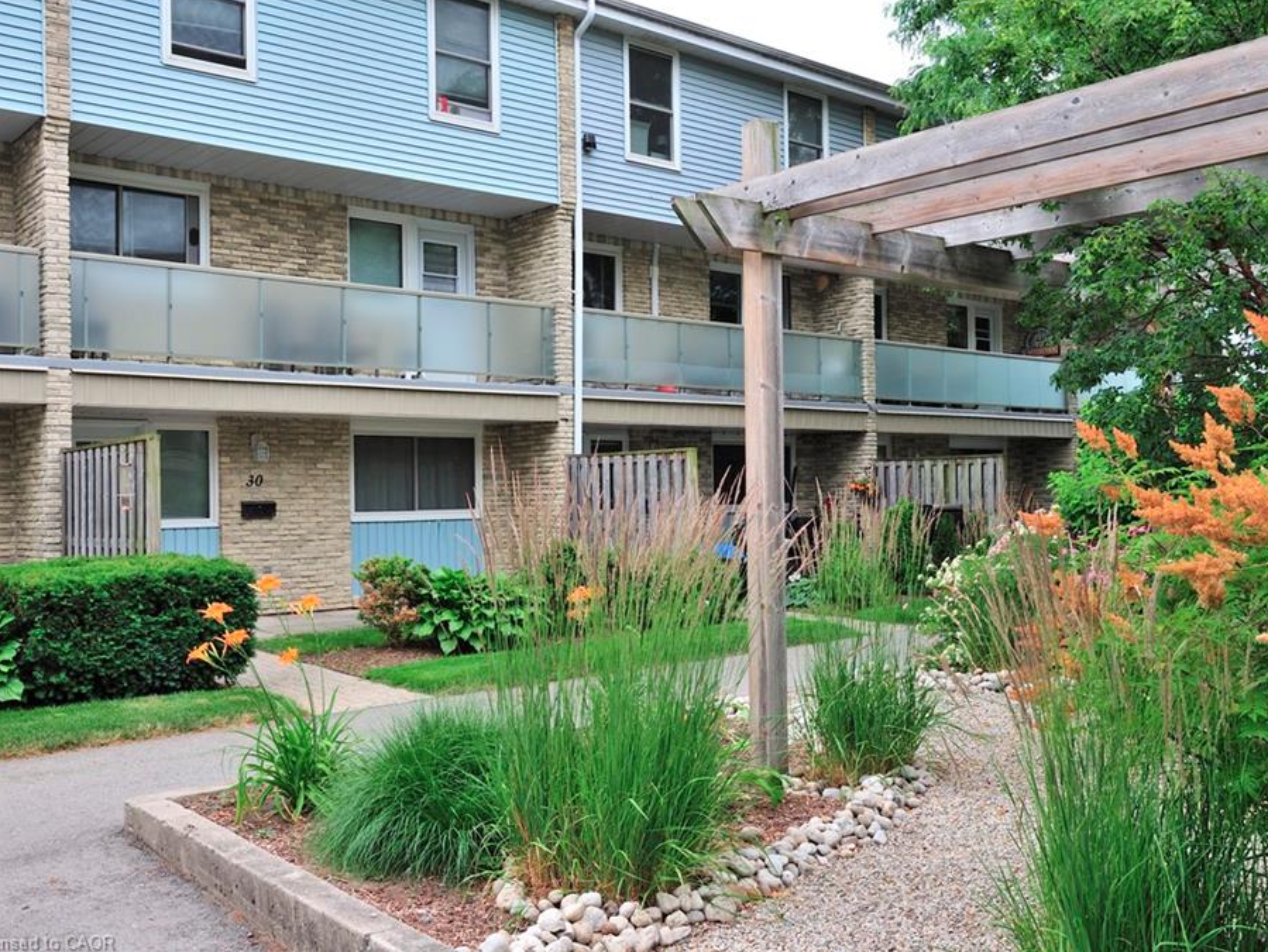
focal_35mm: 35
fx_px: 1283
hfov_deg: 52.5
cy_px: 475
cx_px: 687
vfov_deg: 40.7
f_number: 10
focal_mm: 32
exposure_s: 1/125
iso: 320
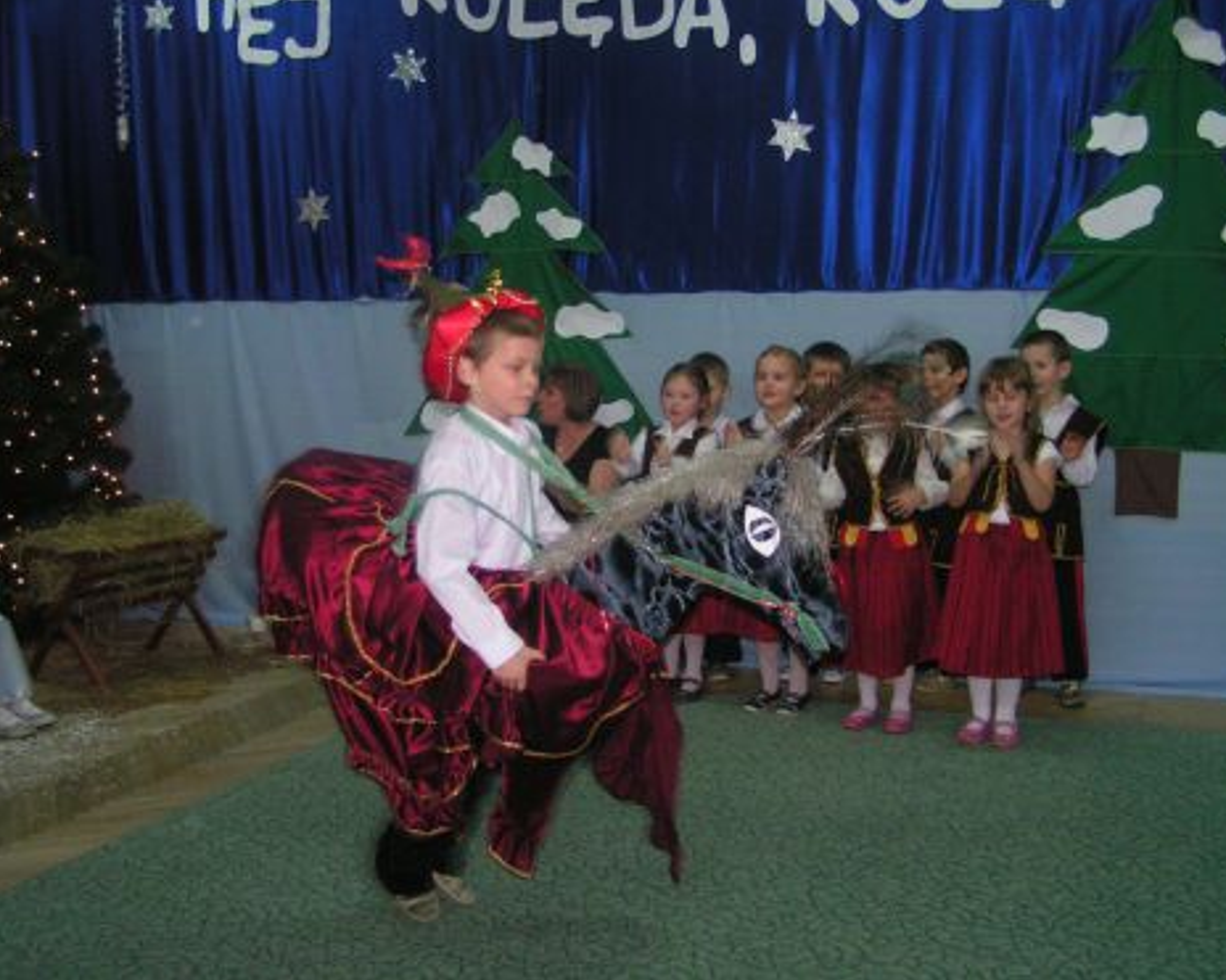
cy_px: 487
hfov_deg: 45.8
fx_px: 1451
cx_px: 655
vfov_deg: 37.3
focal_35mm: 40
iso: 200
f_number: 2.8
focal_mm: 5.8
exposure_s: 1/40
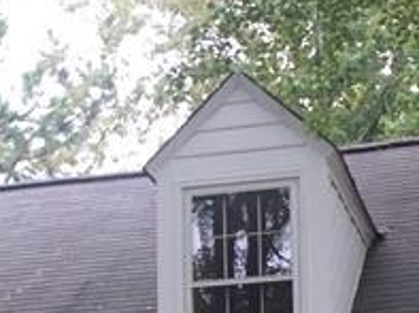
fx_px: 1824
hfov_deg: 12.8
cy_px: 468
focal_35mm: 151
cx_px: -57
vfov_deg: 9.5
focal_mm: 4.15
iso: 40
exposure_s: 1/60
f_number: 2.2
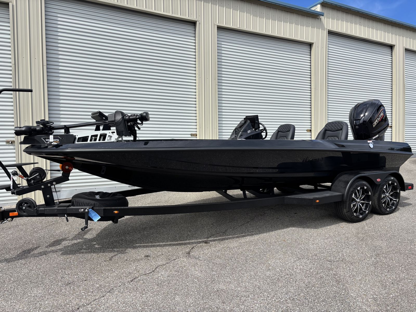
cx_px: 208
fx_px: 312
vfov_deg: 53.1
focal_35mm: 26
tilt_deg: -1.1
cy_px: 156
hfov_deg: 67.3
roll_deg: +0.1
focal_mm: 5.96
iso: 50
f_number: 1.6
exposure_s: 1/3021
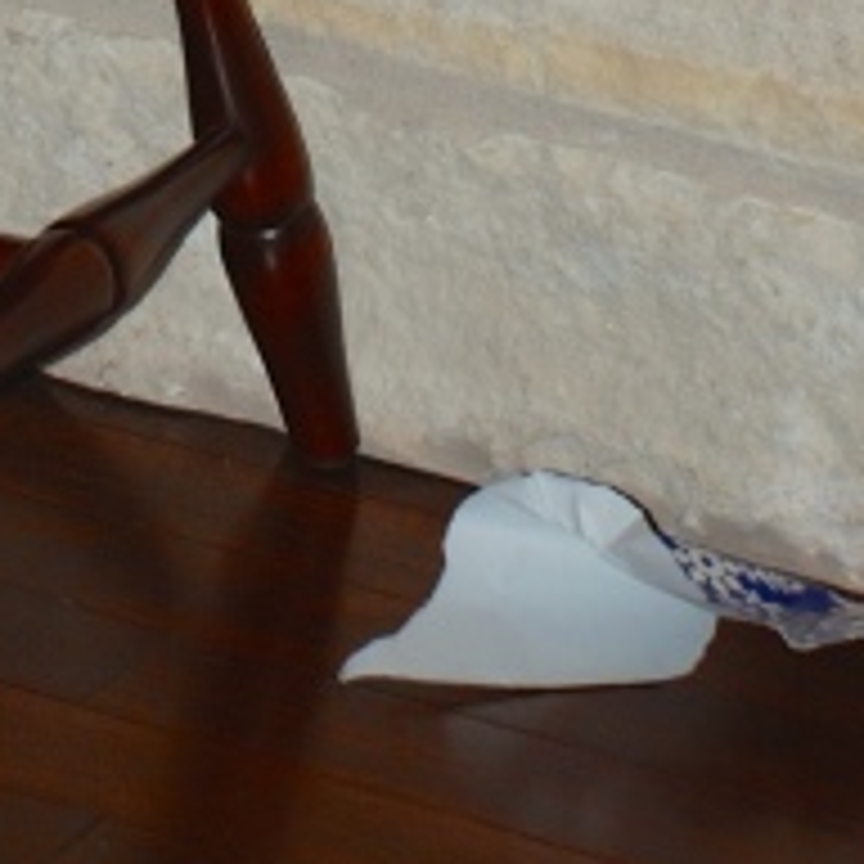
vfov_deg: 5.4
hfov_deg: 5.5
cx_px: -338
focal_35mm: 317
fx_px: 8952
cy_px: -1107
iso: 200
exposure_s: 1/60
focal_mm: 50
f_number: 5
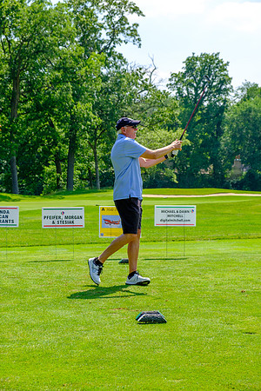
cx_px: 130
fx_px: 794
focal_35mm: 73
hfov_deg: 18.7
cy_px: 196
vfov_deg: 27.7
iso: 200
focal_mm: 48.4
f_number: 5.6
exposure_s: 1/320
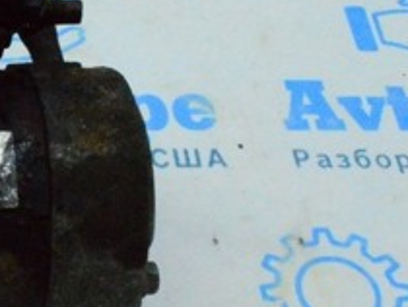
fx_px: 1345
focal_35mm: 114
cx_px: -163
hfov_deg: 16.1
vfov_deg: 13.0
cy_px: 168
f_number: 25
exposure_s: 1/80
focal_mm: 26
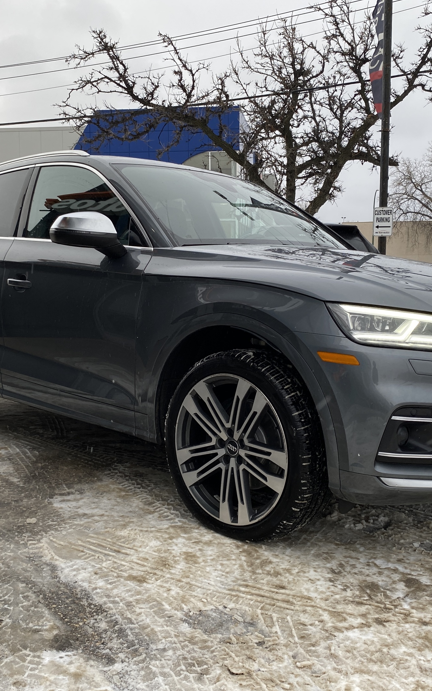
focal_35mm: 37
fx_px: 697
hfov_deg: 34.4
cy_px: 347
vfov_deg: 52.7
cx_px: 235
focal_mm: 4.25
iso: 50
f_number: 1.8
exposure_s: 1/380
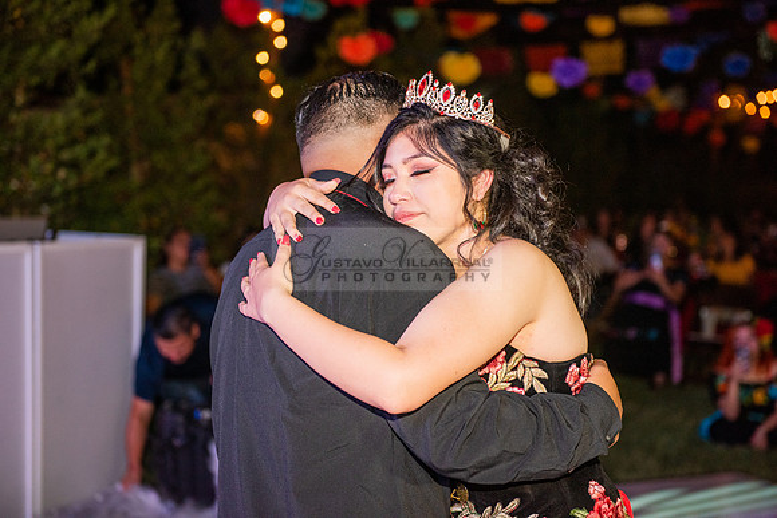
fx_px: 1511
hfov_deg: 28.8
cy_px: 259
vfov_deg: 19.5
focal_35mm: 70
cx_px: 388
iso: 1600
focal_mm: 70
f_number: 3.5
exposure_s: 1/200
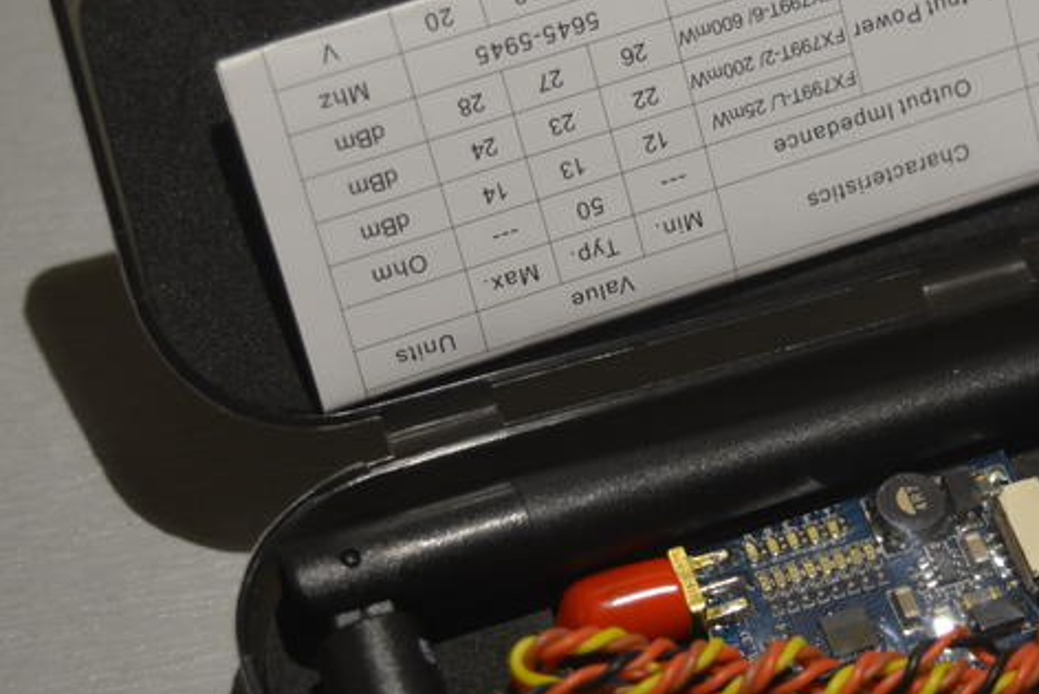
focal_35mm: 108
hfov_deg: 18.8
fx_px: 3118
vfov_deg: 12.7
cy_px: 400
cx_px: 819
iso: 400
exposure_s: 1/80
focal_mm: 34
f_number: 4.5
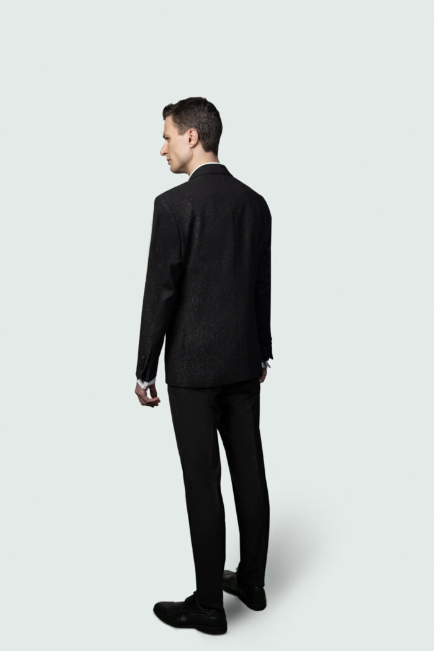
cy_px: 326
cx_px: 217
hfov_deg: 36.9
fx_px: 651
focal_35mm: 36
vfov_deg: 53.1
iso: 100
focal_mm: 24
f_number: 3.5
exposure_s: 1/100
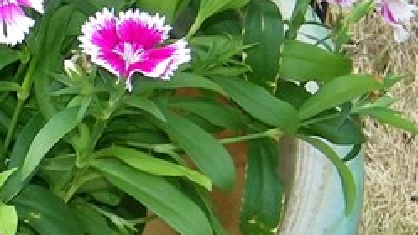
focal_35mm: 237
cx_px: -119
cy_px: 264
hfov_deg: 9.0
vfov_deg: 5.1
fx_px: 2627
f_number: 4
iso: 80
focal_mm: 9.4
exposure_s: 1/200
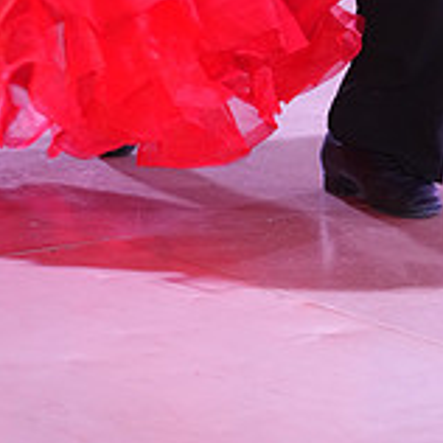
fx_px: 3156
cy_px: -359
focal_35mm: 218
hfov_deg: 8.0
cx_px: 114
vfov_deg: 7.8
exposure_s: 1/200
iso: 3200
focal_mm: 70
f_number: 5.6
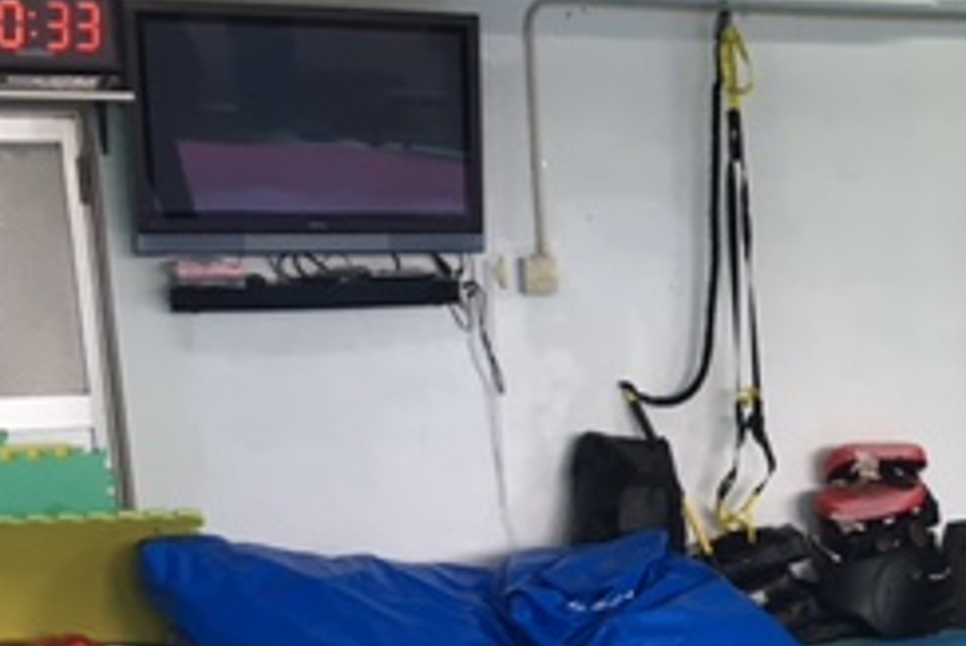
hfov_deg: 24.7
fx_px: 2121
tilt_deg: -13.7
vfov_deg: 16.7
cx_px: 922
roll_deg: +0.3
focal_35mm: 79
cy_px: 741
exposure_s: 1/30
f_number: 2.2
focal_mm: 4.15
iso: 25
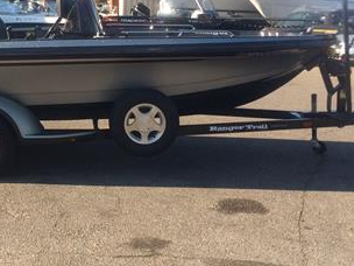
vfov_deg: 23.8
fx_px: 624
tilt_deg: -7.6
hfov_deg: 30.7
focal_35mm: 61
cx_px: 58
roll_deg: -0.5
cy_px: 71
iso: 32
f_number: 2.2
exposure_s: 1/746
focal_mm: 4.15
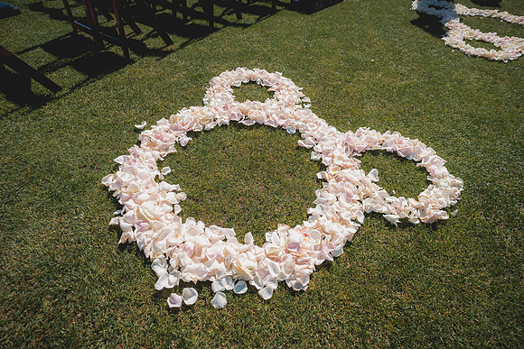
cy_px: 174
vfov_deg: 67.4
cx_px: 262
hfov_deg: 90.0
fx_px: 262
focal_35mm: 18
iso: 400
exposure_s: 1/5000
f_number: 2.8
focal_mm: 18
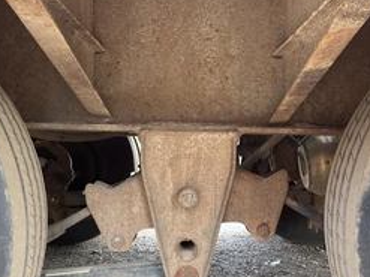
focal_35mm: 47
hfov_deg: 40.4
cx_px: 208
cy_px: 180
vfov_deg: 30.7
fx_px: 502
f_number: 1.8
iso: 64
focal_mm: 3
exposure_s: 1/102
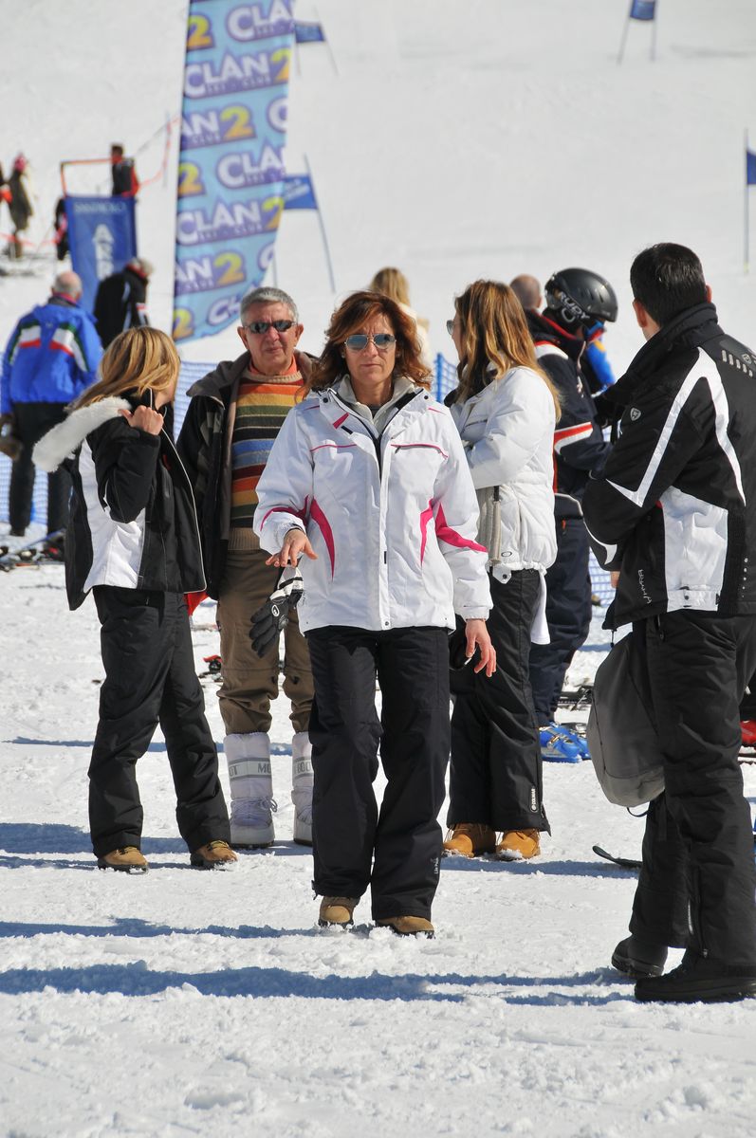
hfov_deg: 5.4
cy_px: 569
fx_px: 8053
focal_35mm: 255
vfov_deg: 8.1
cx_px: 378
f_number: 9
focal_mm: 170
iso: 200
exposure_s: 1/1000
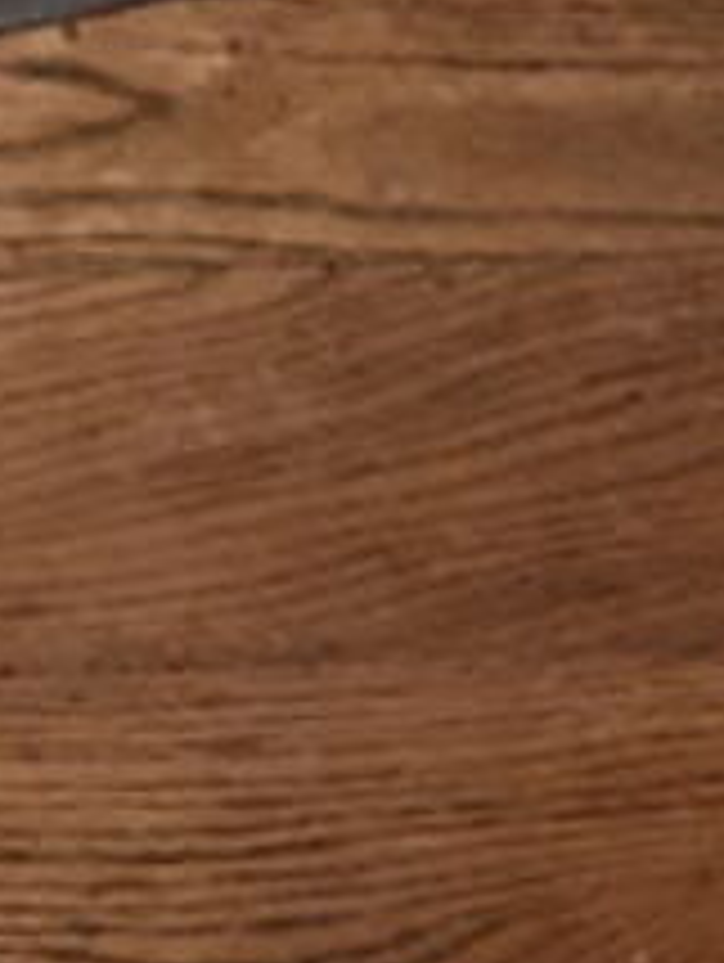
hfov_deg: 8.7
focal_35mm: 168
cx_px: -301
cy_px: -1703
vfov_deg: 9.7
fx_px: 4676
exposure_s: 1/17
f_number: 1.9
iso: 160
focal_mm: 3.6
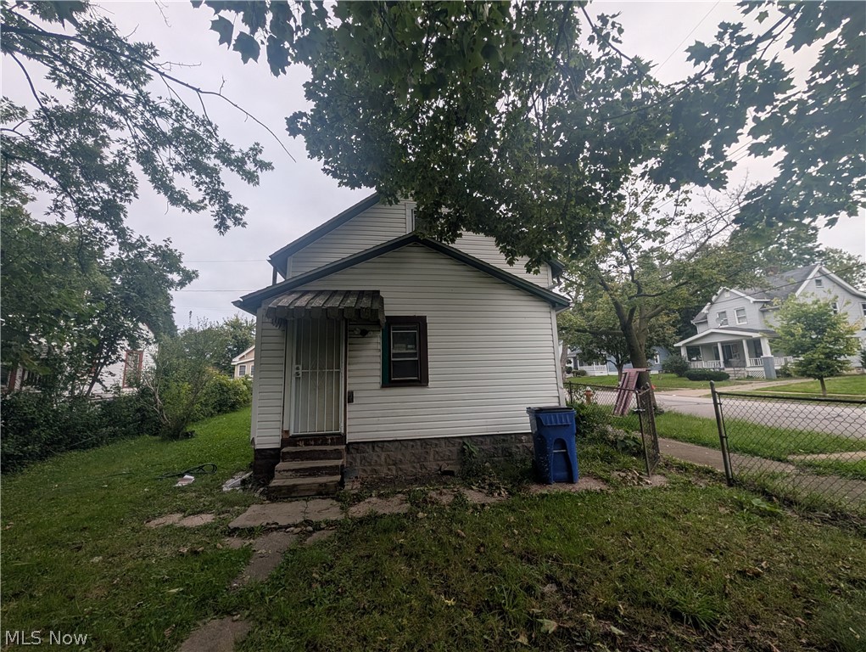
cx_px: 433
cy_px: 326
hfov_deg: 110.5
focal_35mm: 12
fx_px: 301
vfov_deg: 94.6
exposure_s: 1/943
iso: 59
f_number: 1.7
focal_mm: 2.02
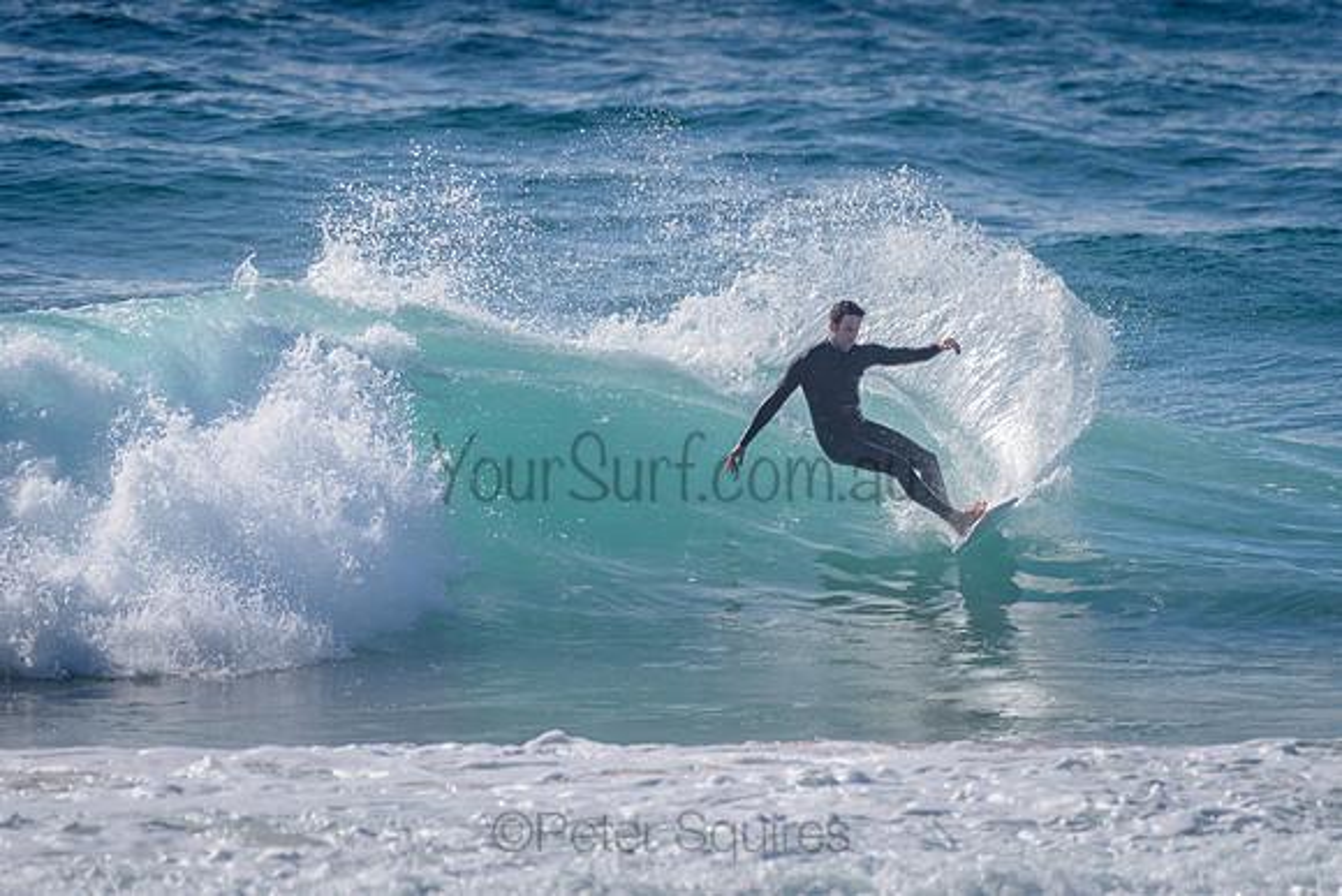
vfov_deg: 2.2
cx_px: 823
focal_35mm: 613
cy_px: 354
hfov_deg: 3.4
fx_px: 22862
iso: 110
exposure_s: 1/2000
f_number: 5.6
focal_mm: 500
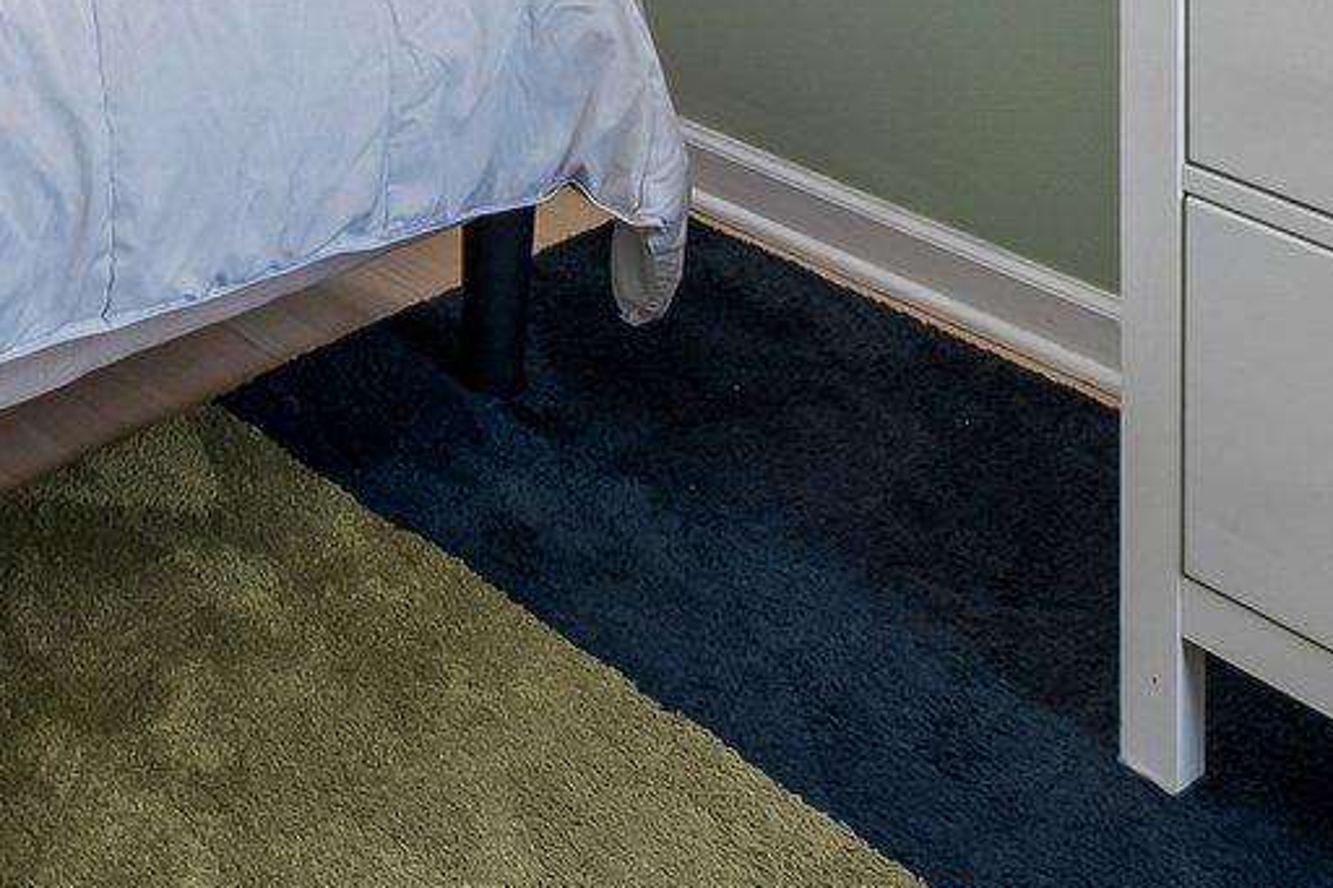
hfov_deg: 31.4
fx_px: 2221
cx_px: 57
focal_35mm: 60
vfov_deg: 17.0
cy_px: -861
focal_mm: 10
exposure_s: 1/10
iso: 250
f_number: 8
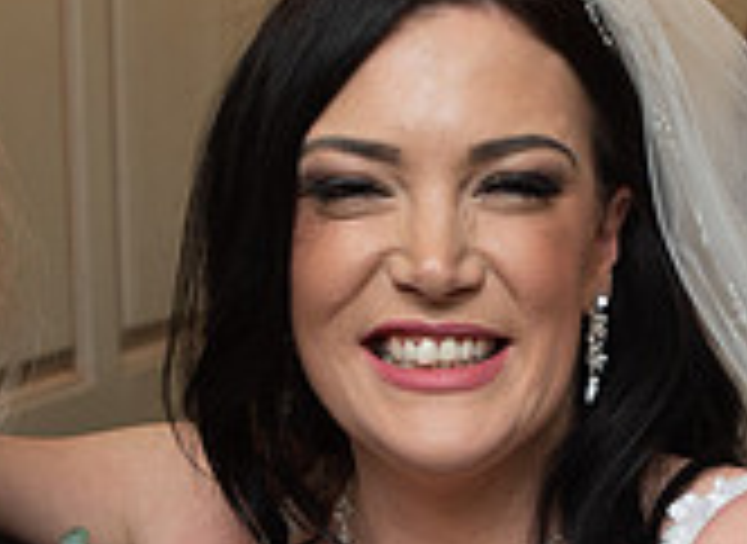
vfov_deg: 12.8
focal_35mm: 113
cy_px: 430
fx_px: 2414
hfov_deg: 17.6
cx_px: 486
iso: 500
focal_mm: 24
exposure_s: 1/100
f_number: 2.8
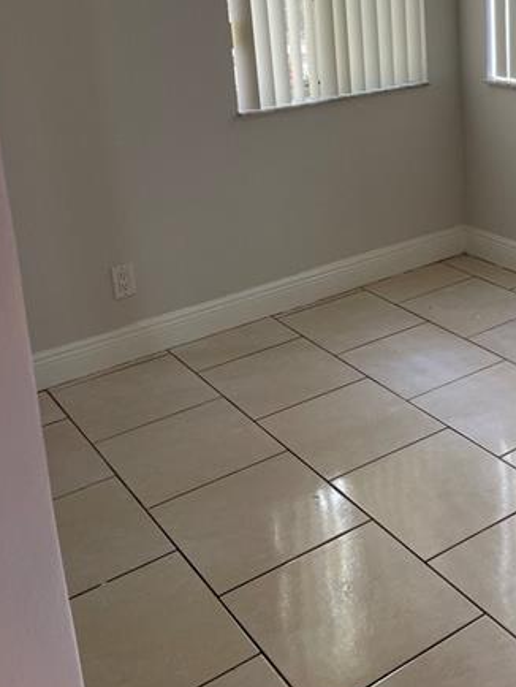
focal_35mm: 46
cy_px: 173
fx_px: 913
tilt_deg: -13.0
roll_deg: +2.9
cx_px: 391
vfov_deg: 40.1
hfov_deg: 31.0
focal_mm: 4.2
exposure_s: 1/60
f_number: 1.6
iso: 80
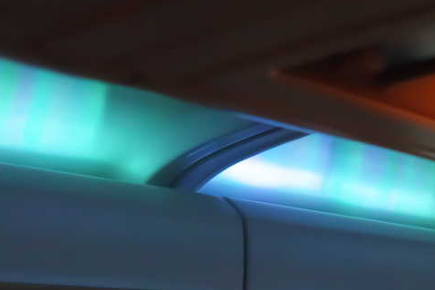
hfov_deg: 22.8
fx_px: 1048
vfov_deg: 15.7
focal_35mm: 87
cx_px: 394
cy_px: 216
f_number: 4
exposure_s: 1/25
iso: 6400
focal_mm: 23.13
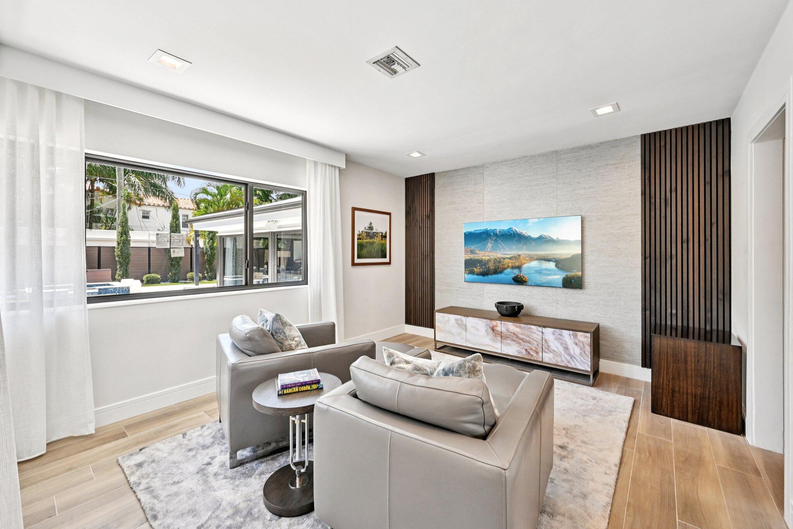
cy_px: 264
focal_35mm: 14
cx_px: 396
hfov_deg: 104.3
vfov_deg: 81.2
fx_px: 308
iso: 2500
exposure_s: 1/400
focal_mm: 14
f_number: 8
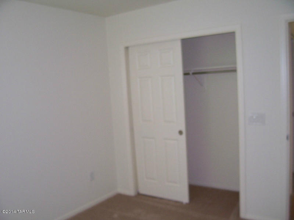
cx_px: 147
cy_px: 110
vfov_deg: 41.8
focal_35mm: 34
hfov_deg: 54.0
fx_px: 289
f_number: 2.7
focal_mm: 5.6
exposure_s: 1/60
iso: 125
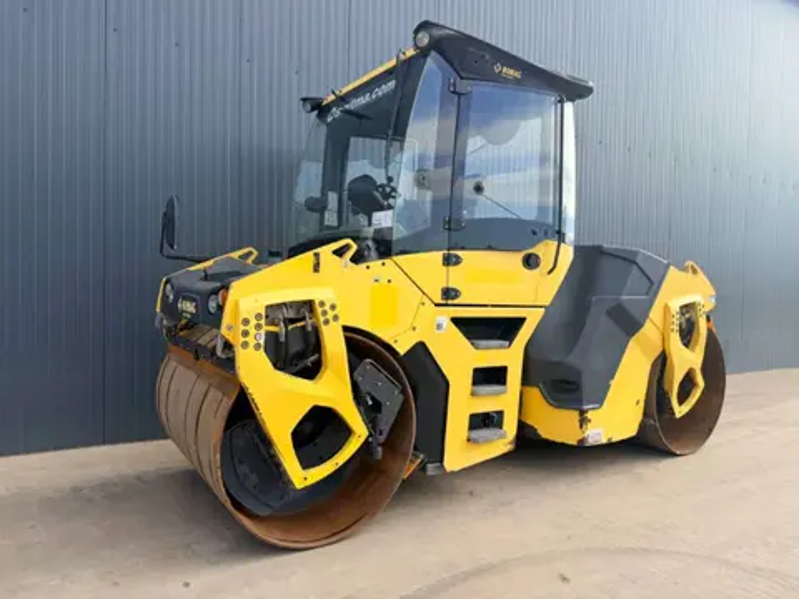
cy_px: 300
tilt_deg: -1.1
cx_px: 400
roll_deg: -2.3
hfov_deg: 71.6
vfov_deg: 56.8
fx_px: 554
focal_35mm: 24
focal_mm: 6.76
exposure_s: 1/1727
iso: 80
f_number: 1.78
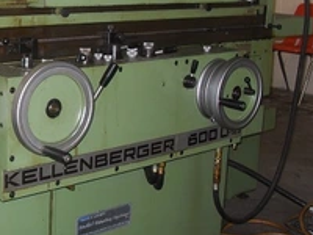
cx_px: 56
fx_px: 615
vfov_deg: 21.3
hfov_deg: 27.9
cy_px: 44
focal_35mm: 68
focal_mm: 6.3
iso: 100
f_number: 2.8
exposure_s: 1/45
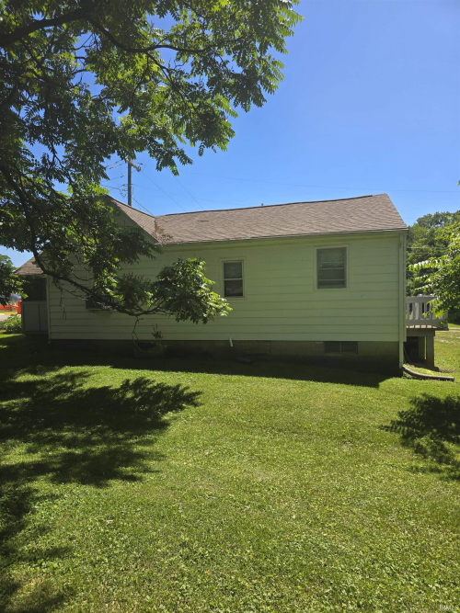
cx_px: 230
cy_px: 306
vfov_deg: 73.9
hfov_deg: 58.9
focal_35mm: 23
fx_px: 408
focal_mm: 6.3
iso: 12
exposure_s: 1/606
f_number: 1.7
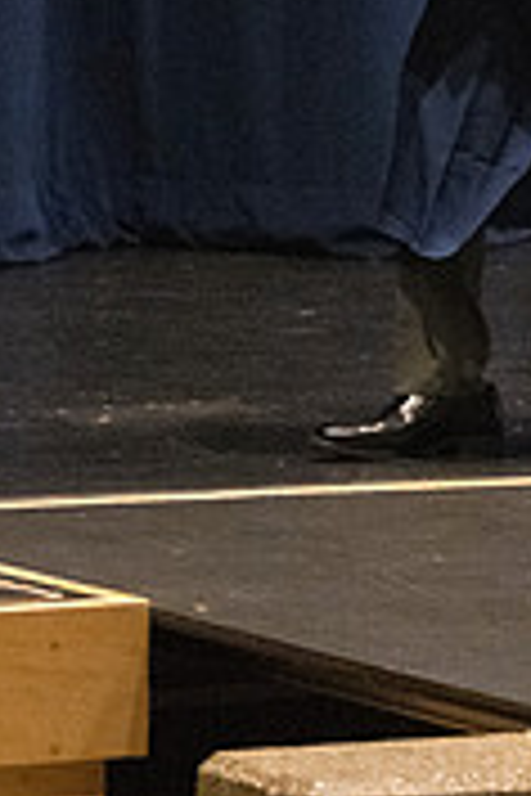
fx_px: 11371
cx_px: 254
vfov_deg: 4.0
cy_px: -211
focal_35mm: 514
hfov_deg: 2.7
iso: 8000
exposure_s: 1/250
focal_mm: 135
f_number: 4.5
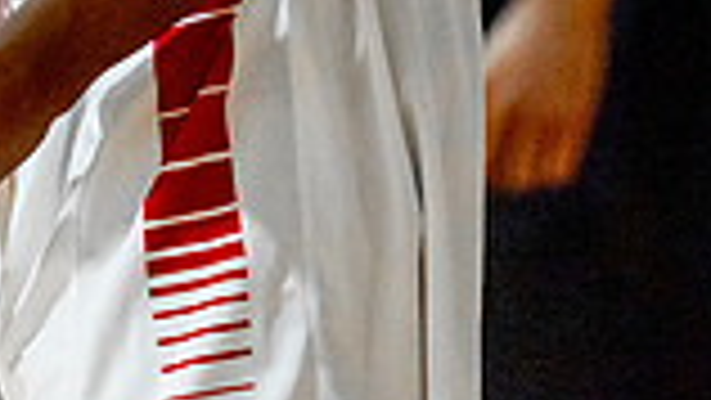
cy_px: -503
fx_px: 16917
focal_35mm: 897
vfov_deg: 1.4
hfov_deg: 2.4
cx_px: 148
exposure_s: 1/1250
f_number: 2.8
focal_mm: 200
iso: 2000
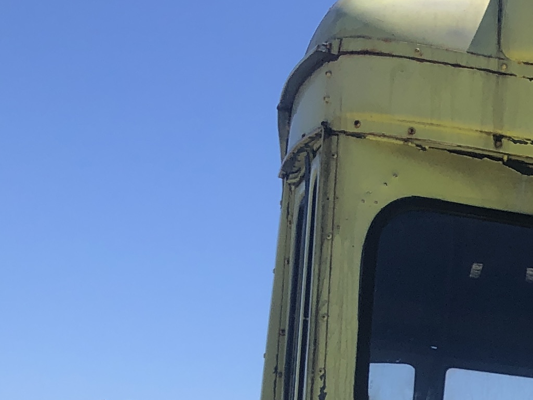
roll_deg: -2.5
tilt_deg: -2.0
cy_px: 698
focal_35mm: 110
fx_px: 1694
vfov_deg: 12.4
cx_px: 865
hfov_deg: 16.0
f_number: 1.8
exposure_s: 1/1656
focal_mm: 4
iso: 20
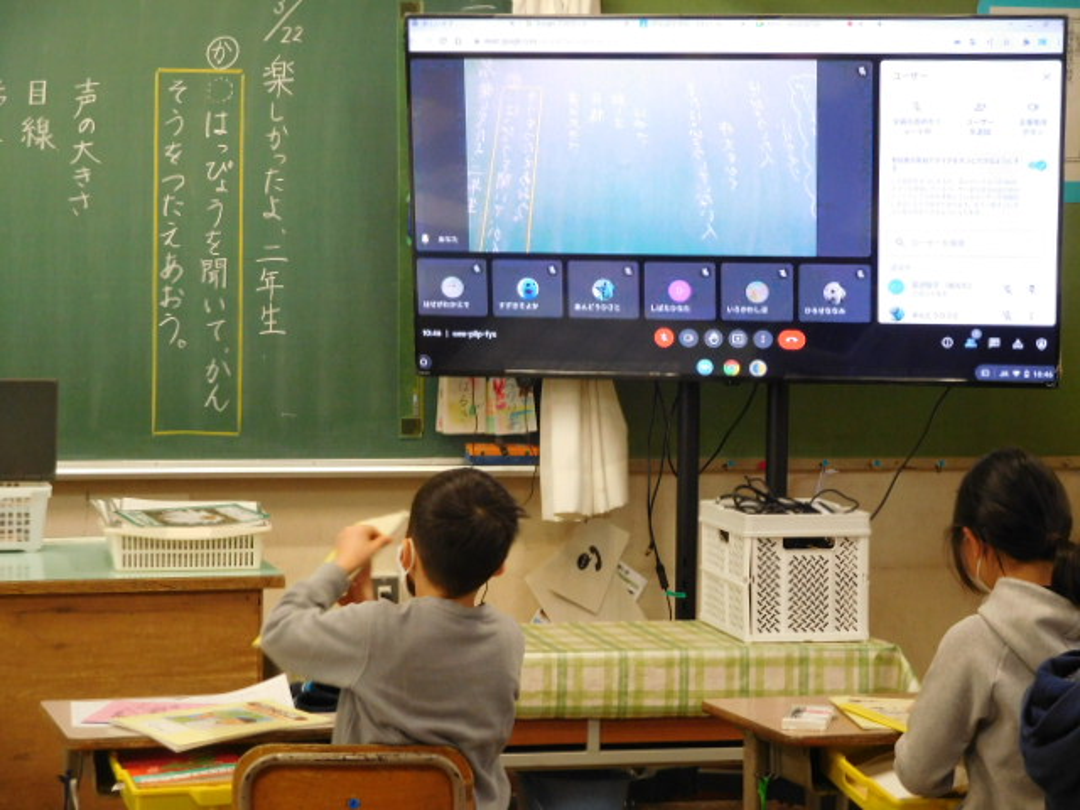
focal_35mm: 100
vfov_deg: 14.8
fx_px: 3120
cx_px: 540
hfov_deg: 19.6
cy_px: 405
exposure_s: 1/30
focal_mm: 17.8
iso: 450
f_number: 4.8
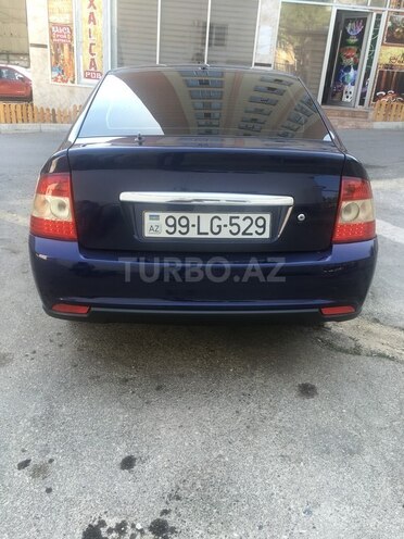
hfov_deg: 48.2
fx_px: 451
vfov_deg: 61.7
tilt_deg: -21.5
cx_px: 202
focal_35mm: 29
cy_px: 270
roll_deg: -4.4
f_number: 2.2
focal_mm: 4.15
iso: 25
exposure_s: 1/121
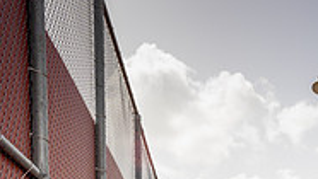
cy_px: 378
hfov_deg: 25.8
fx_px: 684
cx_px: 251
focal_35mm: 81
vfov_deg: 12.7
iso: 50
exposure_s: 1/250
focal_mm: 32
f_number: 8
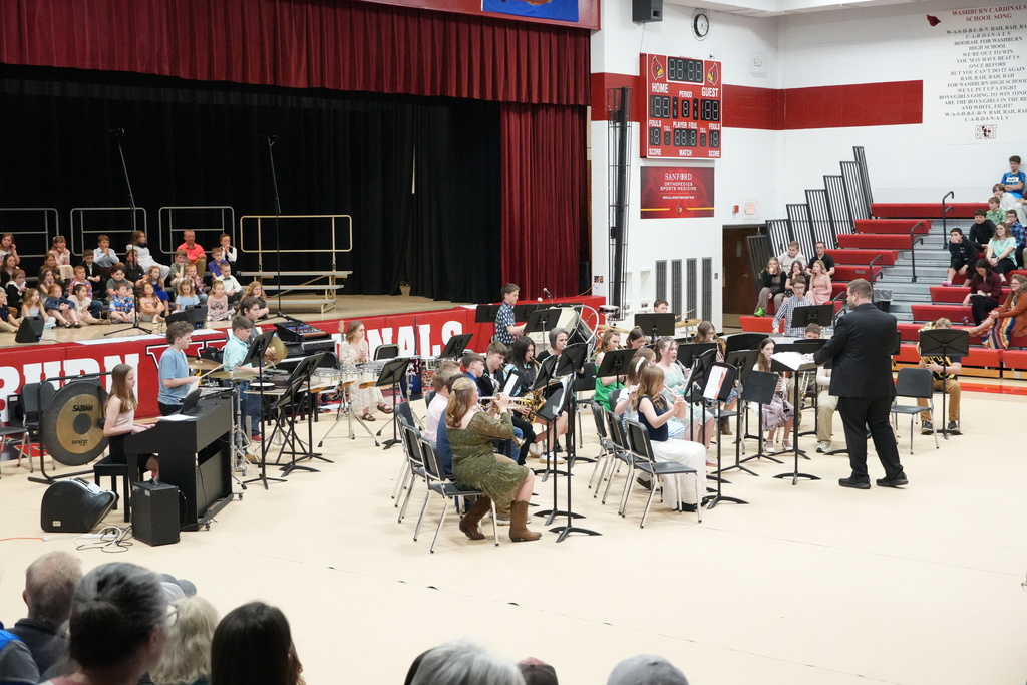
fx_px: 1498
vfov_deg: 25.8
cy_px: 342
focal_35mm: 52
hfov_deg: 37.8
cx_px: 514
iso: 6400
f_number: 4.5
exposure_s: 1/250
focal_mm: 35
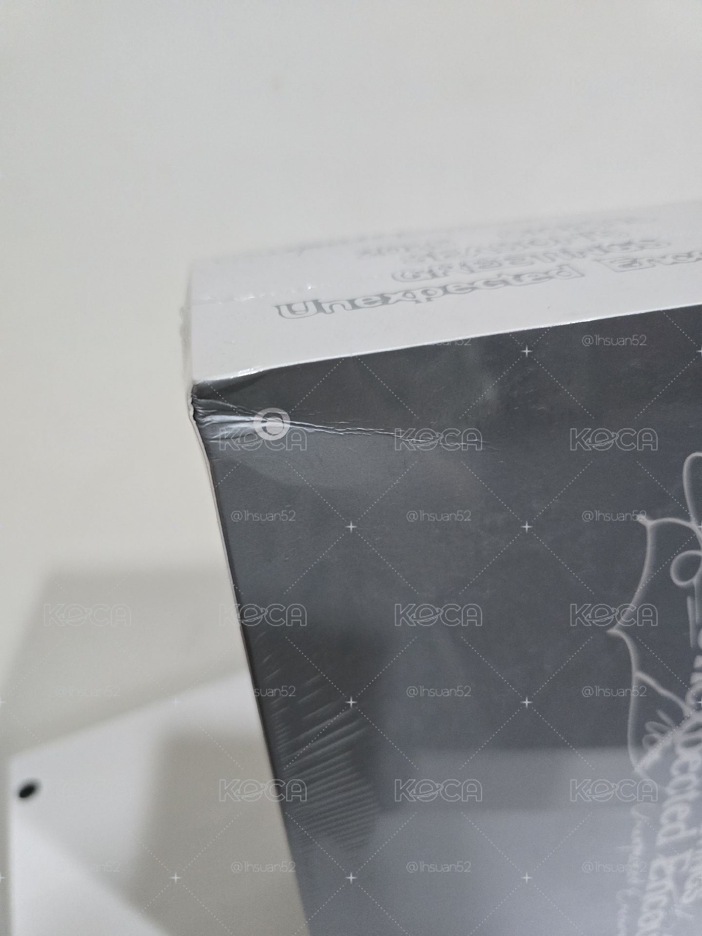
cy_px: 468
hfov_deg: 58.9
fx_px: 622
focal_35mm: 23
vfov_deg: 73.9
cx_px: 351
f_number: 1.7
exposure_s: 1/120
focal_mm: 6.3
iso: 1000
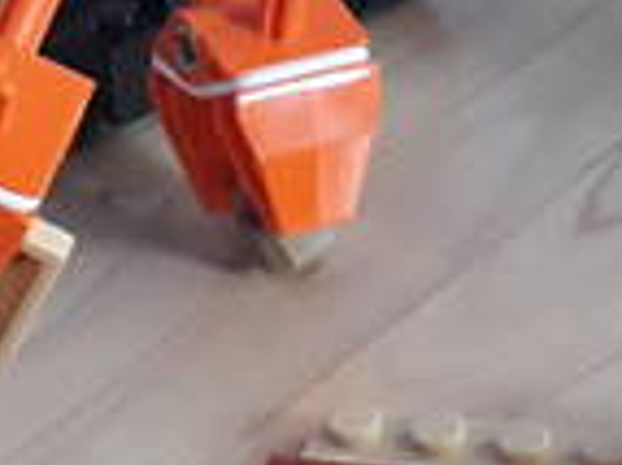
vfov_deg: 8.5
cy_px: 698
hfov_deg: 11.5
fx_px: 3052
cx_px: 30
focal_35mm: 170
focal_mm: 3.71
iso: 200
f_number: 1.7
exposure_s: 1/25
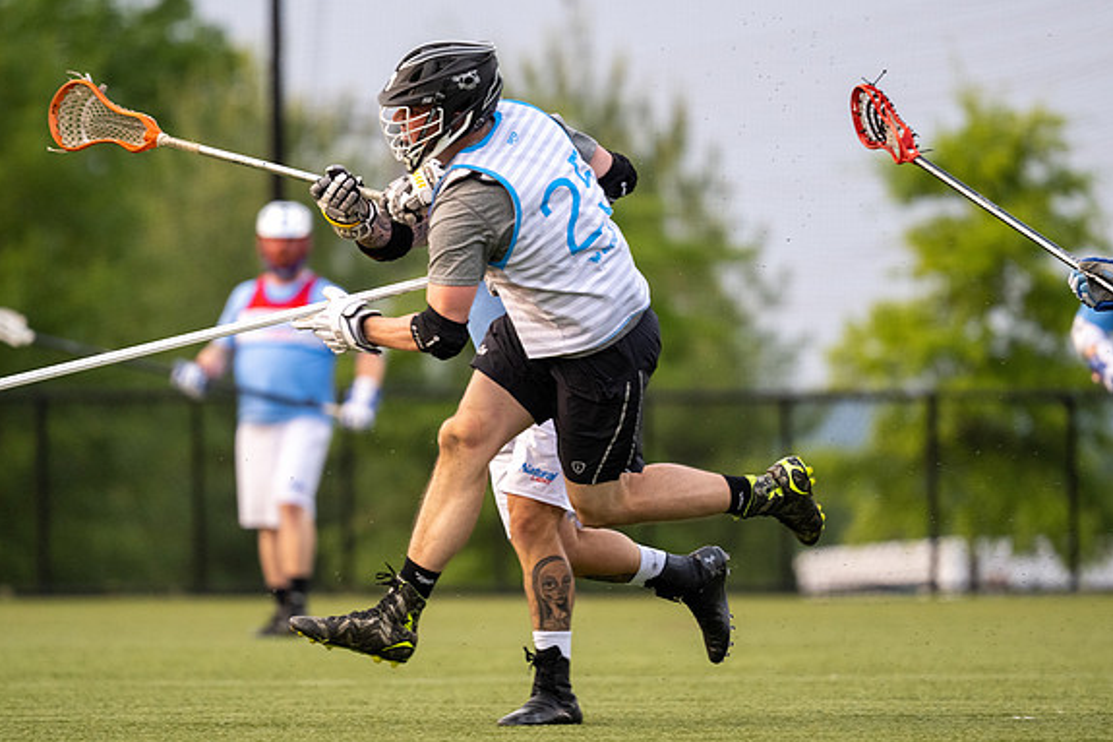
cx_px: 587
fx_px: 17060
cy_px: 367
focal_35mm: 552
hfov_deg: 3.7
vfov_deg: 2.5
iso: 2500
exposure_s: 1/1000
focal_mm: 500
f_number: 5.6
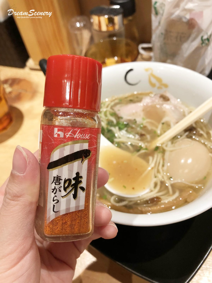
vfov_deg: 63.4
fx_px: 229
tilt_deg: -51.5
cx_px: 106
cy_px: 142
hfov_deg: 49.7
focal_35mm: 28
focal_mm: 3.99
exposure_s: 1/25
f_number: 1.8
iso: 40
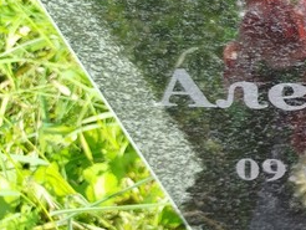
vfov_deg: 18.9
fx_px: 690
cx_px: 483
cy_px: 76
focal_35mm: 78
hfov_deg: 20.6
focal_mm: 5.31
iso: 50
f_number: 1.7
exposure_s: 1/236
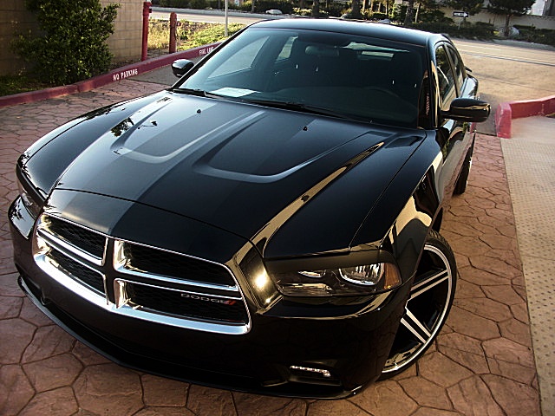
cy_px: 208
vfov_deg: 39.7
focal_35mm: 36
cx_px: 278
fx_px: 577
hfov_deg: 51.4
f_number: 2.8
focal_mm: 6.3
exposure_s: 1/100
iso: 50
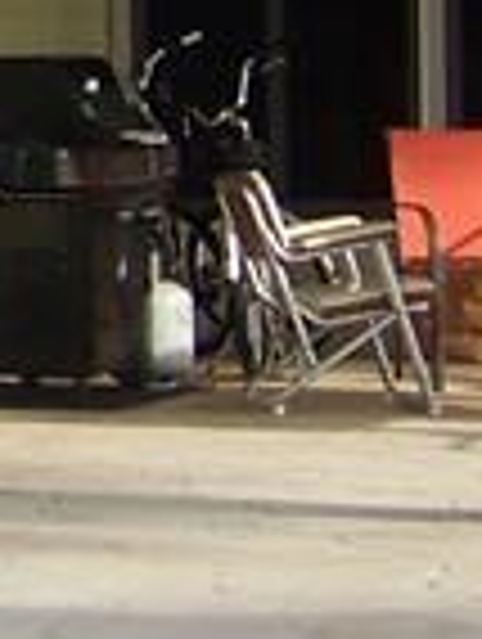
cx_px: -689
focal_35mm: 259
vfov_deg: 7.5
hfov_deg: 5.5
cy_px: -256
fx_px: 4794
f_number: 2.8
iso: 64
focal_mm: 5.85
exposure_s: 1/500
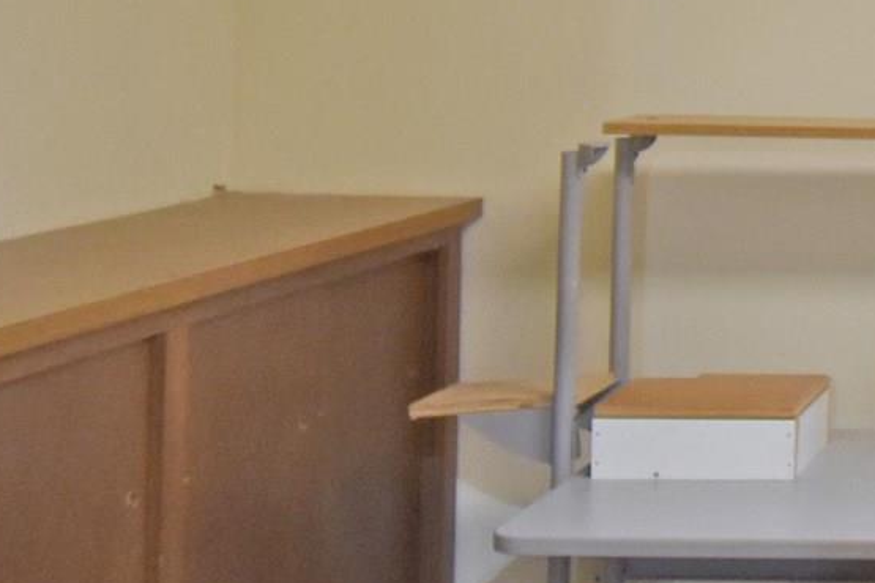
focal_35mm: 83
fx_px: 2017
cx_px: 1416
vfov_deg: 16.1
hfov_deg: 20.1
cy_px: -25
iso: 640
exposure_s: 1/60
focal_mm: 10
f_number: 4.5
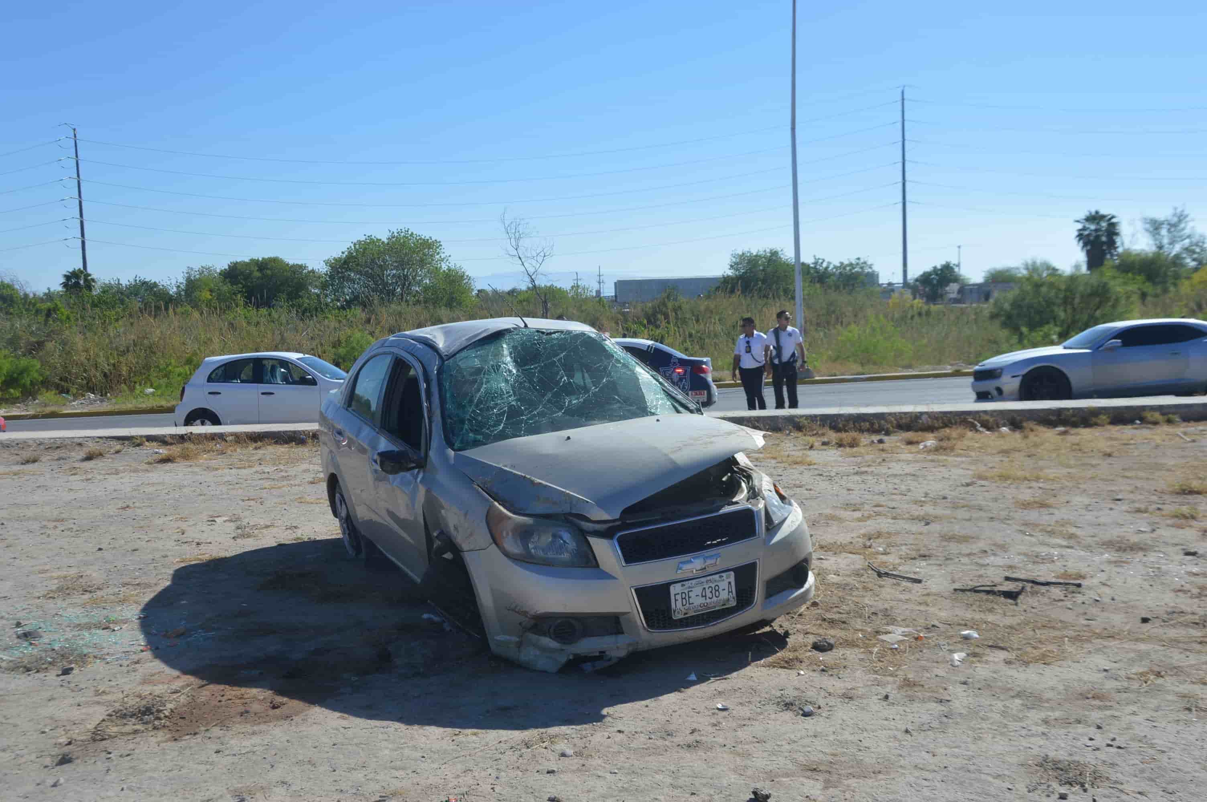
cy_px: 401
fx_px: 1206
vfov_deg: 36.8
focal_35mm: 36
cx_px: 604
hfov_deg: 53.2
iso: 100
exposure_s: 1/250
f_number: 8
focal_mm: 24
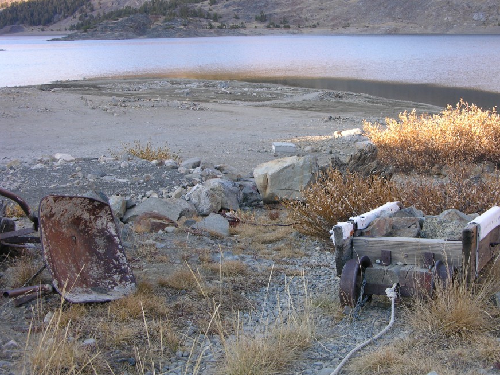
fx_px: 780
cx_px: 290
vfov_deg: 27.0
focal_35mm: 54
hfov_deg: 35.5
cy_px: 183
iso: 50
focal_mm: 11.6
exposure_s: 1/43.7
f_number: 3.3
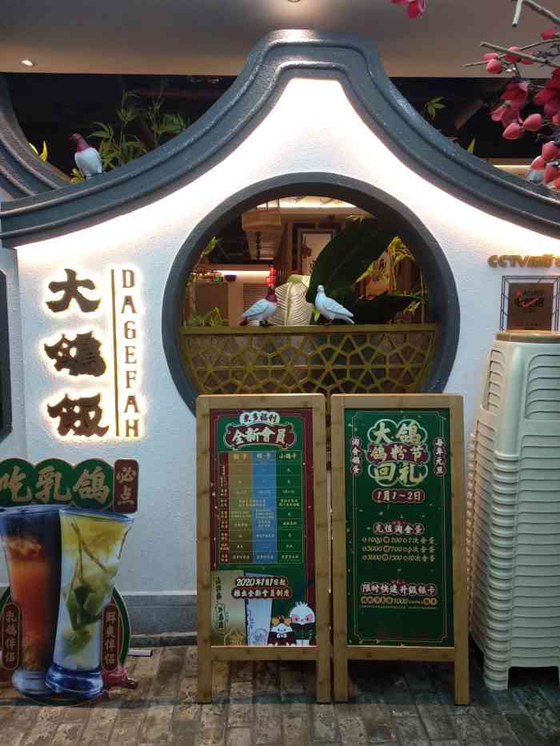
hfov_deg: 53.1
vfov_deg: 67.3
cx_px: 280
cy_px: 373
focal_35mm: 26
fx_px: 561
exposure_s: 1/25
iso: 400
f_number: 2.2
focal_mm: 3.81
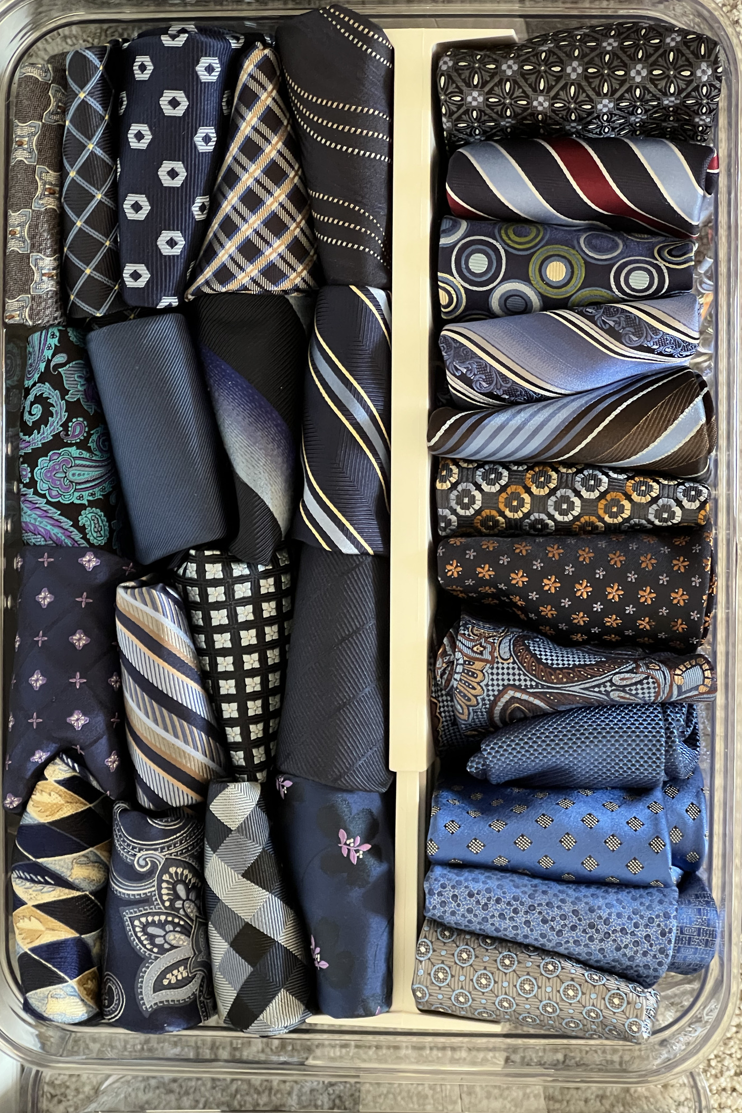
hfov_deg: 16.9
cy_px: 557
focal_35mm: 81
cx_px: 347
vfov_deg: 25.1
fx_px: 2504
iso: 400
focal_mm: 9
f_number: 2.8
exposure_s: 1/28
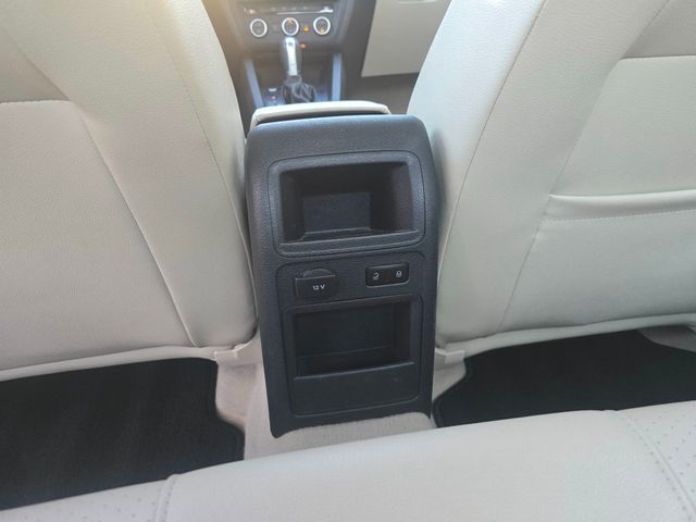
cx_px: 348
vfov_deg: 58.9
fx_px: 462
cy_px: 261
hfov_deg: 73.9
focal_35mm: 23
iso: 320
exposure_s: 1/120
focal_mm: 6.3
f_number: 1.7
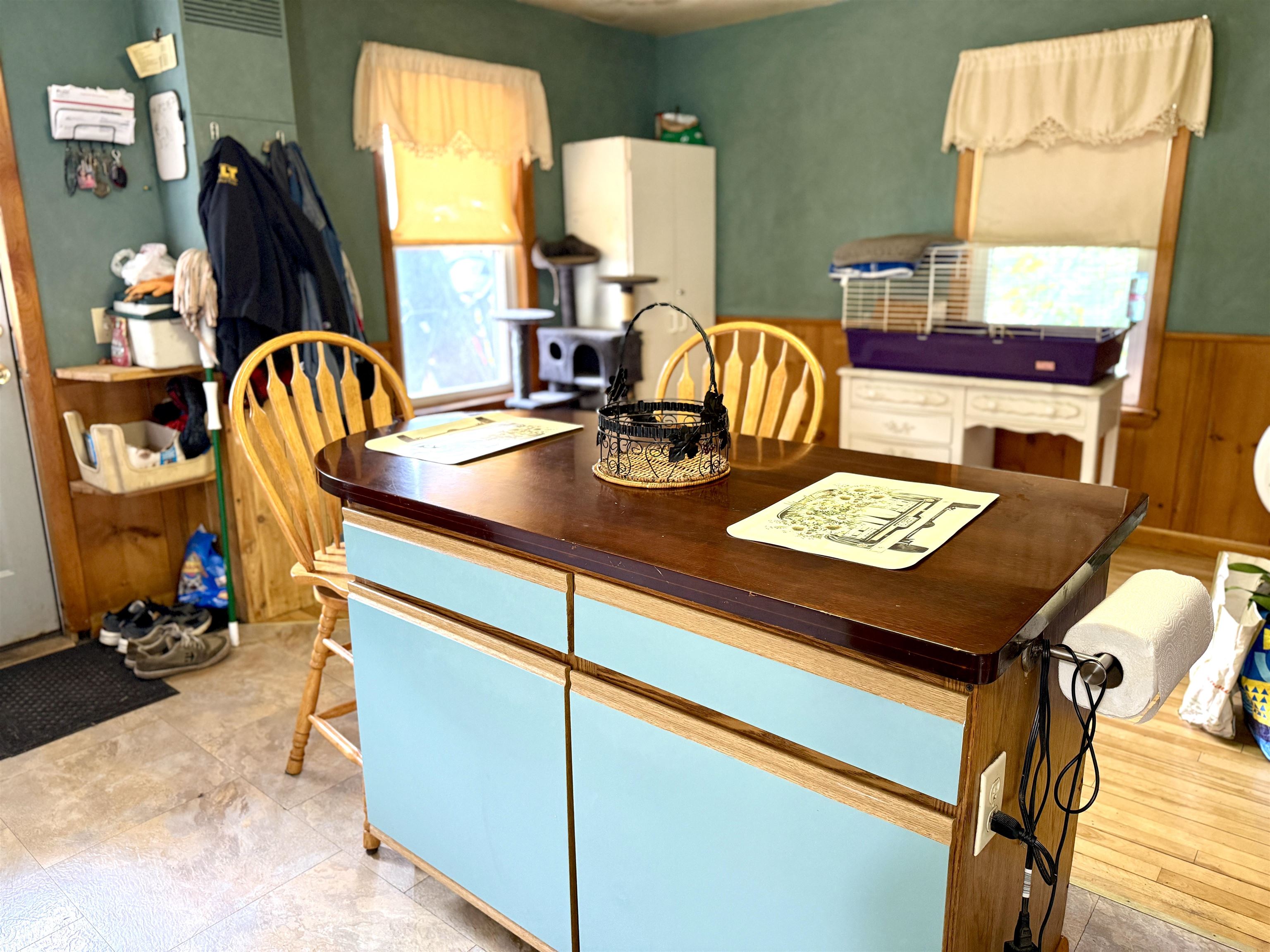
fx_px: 881
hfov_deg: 71.6
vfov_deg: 56.8
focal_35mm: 24
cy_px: 476
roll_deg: +0.4
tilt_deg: -14.5
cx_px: 635
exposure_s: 1/60
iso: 250
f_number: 1.78
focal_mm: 6.76
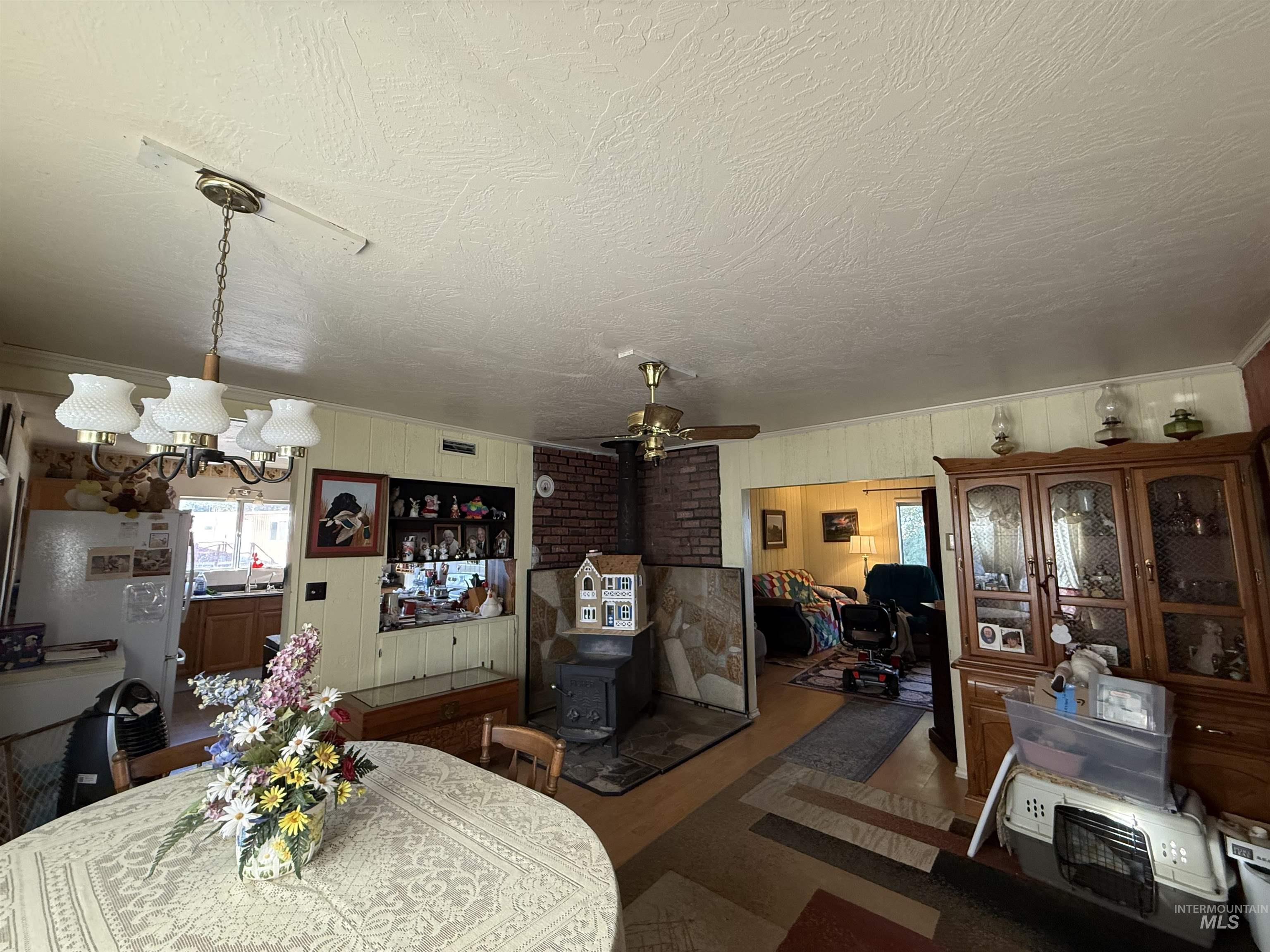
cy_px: 476
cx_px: 635
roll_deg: -0.4
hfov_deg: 102.1
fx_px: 514
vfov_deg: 85.7
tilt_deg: +6.5
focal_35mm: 14
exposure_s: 1/60
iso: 250
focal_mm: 2.22
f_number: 2.2
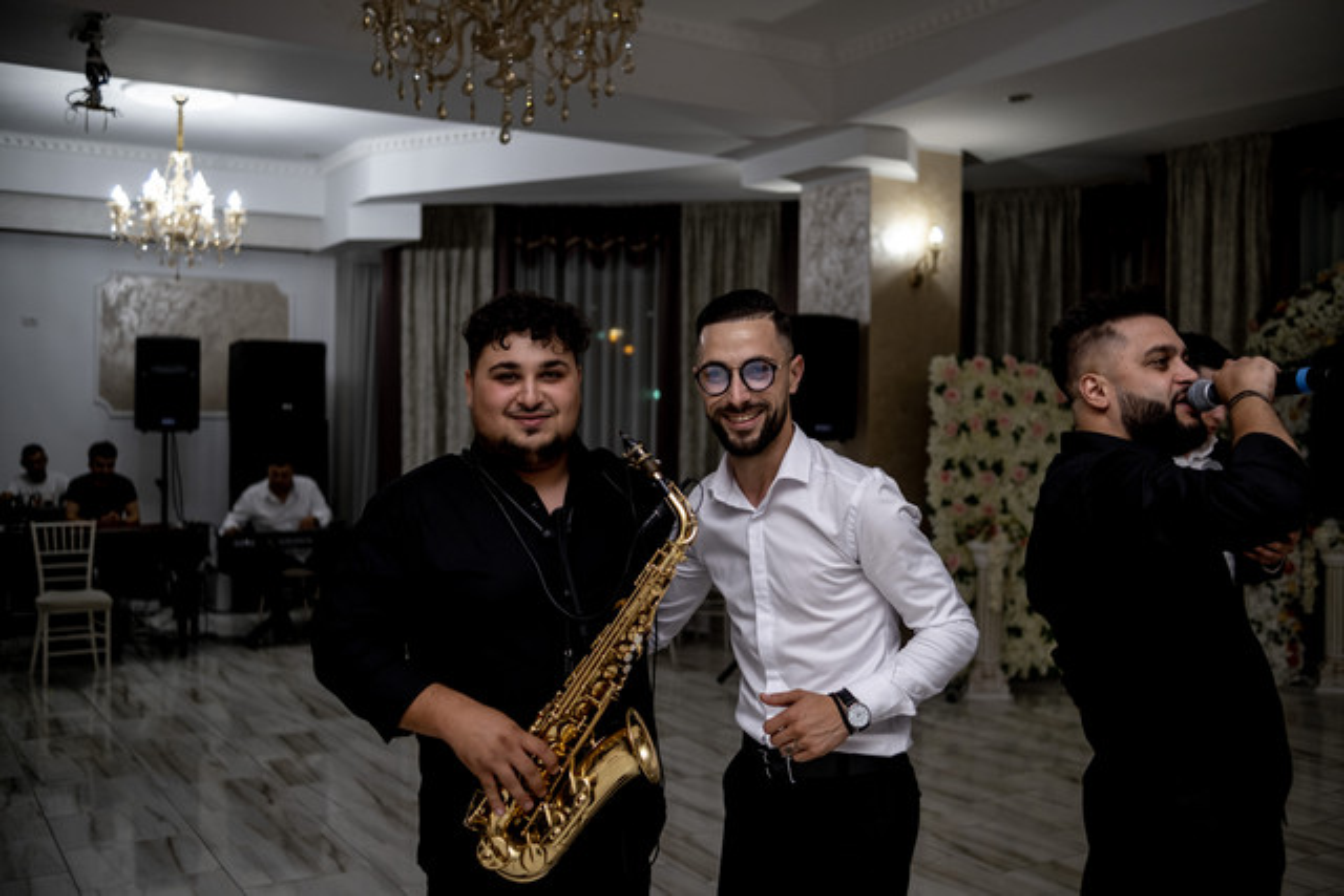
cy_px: 448
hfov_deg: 54.4
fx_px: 1307
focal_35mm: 35
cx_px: 672
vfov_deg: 37.9
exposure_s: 1/200
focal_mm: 23
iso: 640
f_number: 1.8
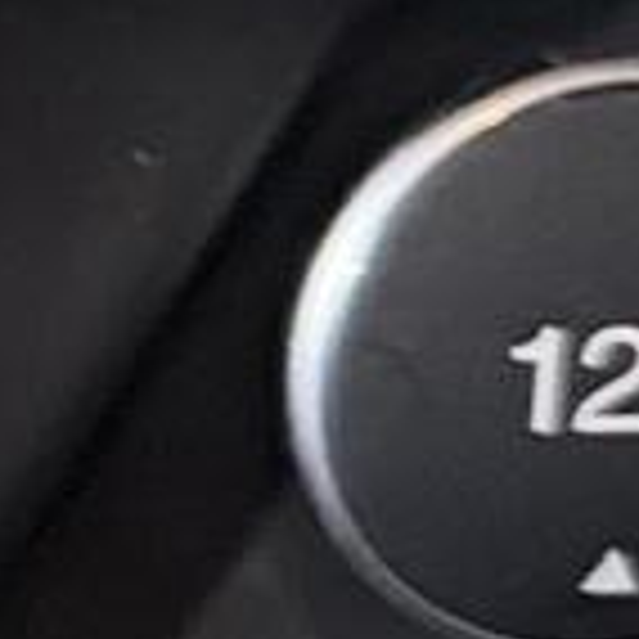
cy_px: 4
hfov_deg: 7.0
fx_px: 4490
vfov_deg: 8.1
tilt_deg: -11.8
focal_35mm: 215
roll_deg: -0.3
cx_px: -1485
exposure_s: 1/33
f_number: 1.78
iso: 800
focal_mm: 6.76
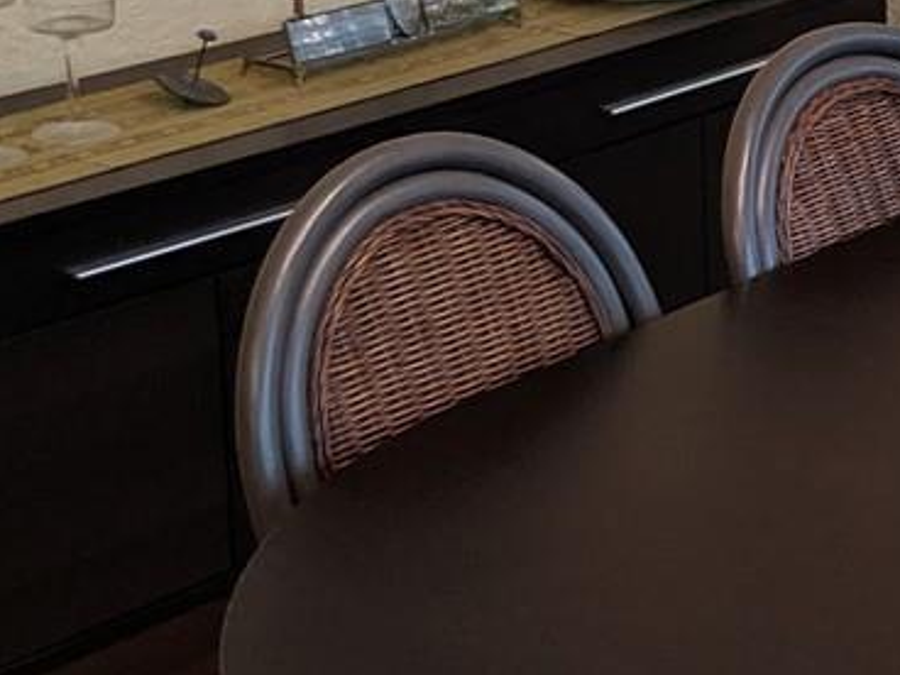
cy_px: 39
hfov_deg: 16.3
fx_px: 2938
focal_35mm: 113
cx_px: 1245
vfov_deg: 13.0
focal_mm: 4.67
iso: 278
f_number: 2
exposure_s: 1/60
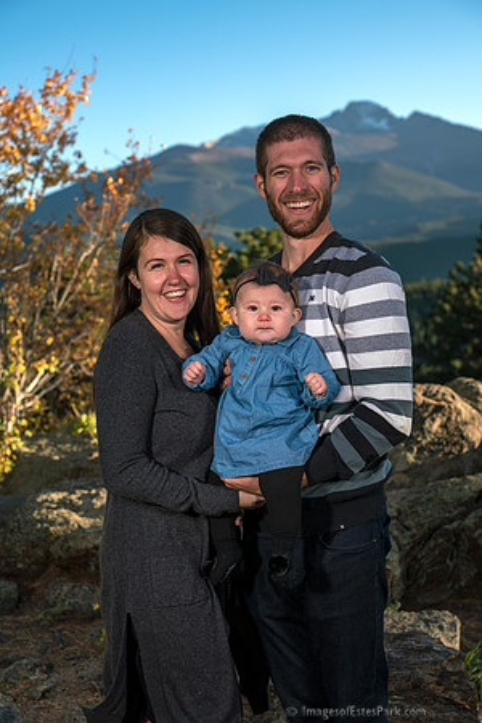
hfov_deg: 22.6
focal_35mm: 60
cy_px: 362
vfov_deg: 33.4
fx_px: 1205
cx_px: 241
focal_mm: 60
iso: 100
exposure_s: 1/320
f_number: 5
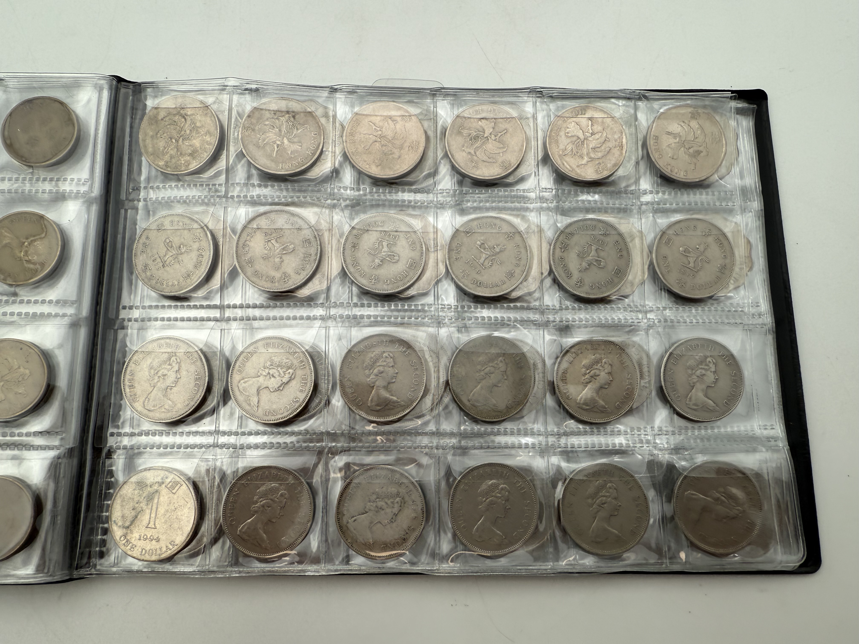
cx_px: 430
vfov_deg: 56.8
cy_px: 322
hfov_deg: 71.6
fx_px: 596
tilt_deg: -78.7
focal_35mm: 24
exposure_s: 1/251
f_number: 2.2
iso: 40
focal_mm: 2.22
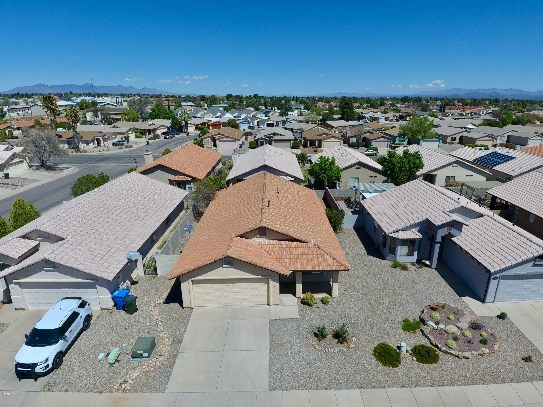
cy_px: 204
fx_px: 267
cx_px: 272
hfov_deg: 91.0
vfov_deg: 74.7
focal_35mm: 17
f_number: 2.8
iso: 100
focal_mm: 3.15
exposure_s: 1/2179
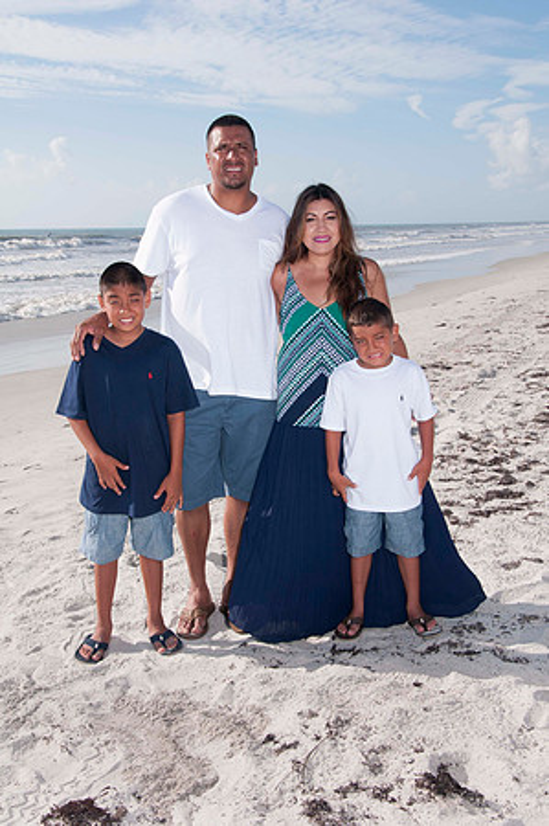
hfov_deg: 29.8
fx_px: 1032
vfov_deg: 43.6
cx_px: 274
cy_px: 413
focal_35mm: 45
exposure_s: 1/250
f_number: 11
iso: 100
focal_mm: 30
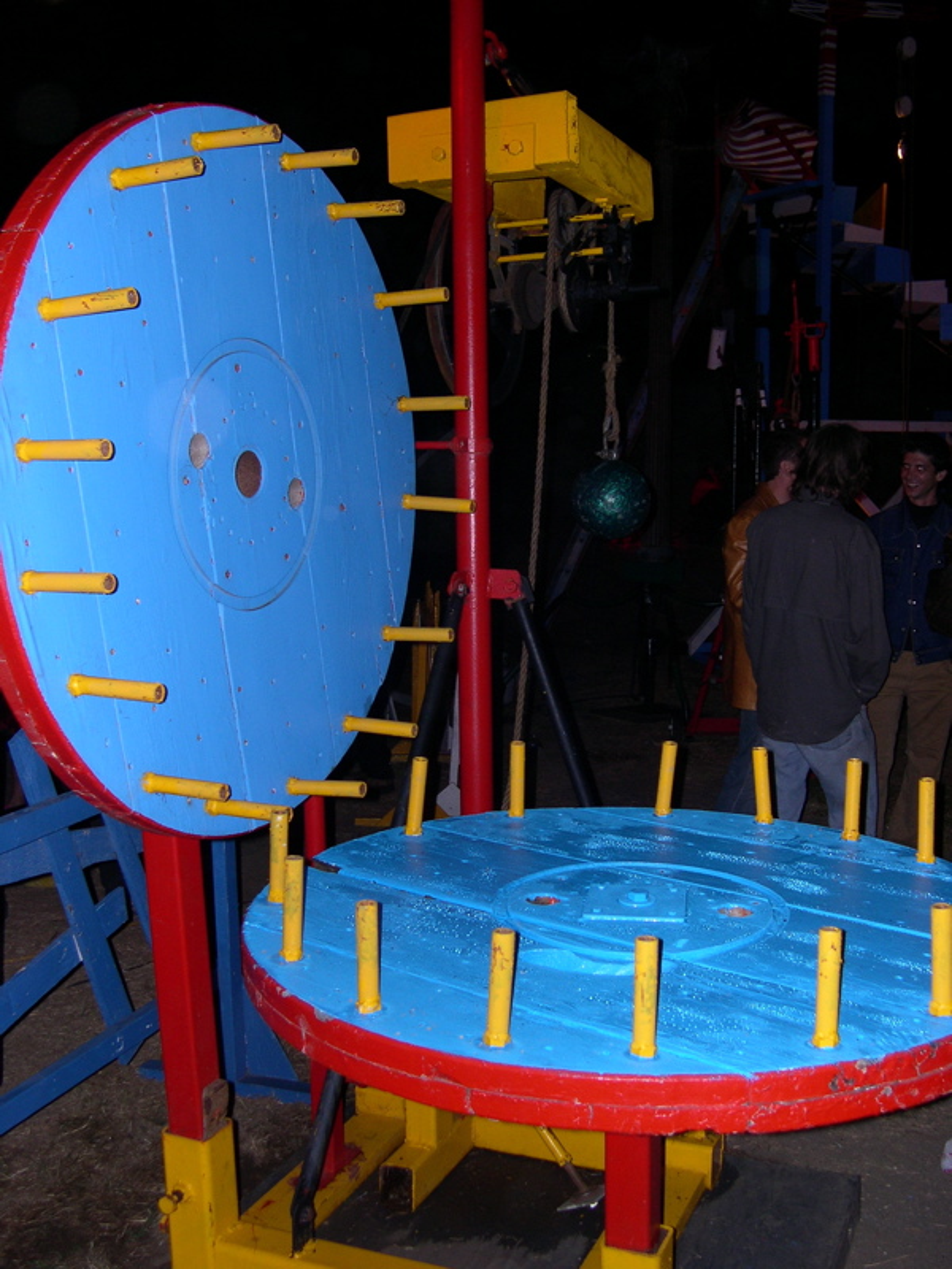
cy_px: 634
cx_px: 476
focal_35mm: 38
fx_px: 1393
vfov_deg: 49.0
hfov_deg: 37.7
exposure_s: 1/60
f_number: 2.8
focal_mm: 8
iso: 119
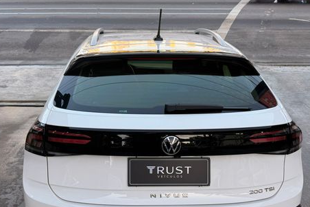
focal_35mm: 26
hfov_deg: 69.4
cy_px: 120
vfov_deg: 49.3
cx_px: 152
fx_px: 224
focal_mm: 6.76
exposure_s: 1/220
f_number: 1.78
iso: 64
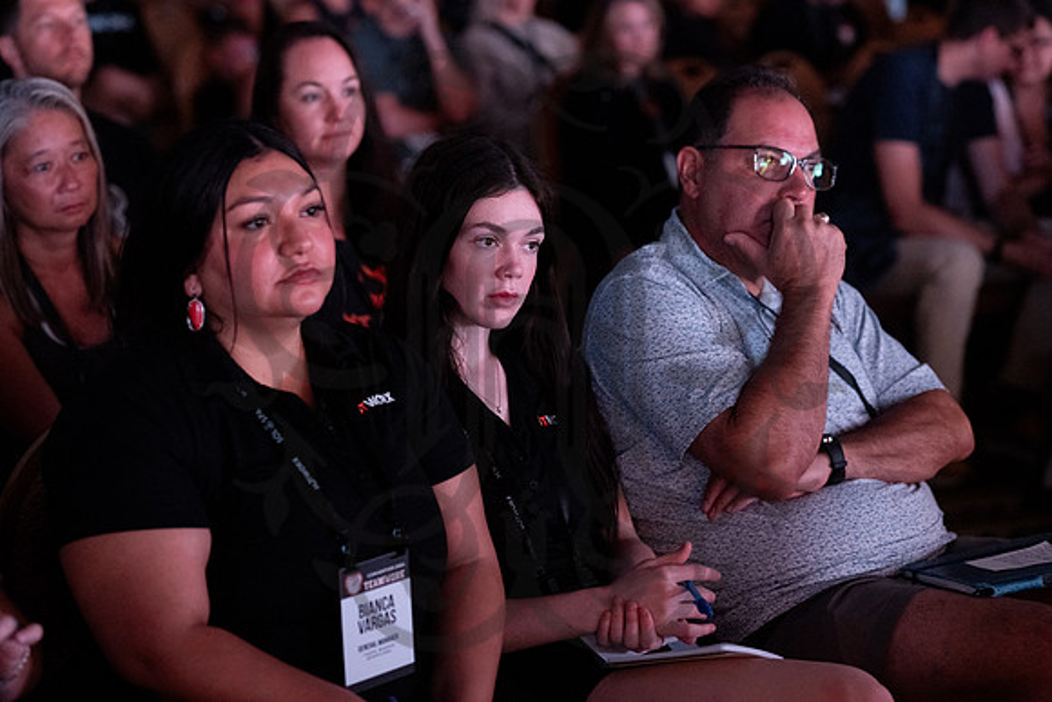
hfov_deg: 23.9
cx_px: 526
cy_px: 351
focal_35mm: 85
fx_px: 2484
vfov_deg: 16.1
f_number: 2.8
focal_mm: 85
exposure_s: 1/80
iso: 5000
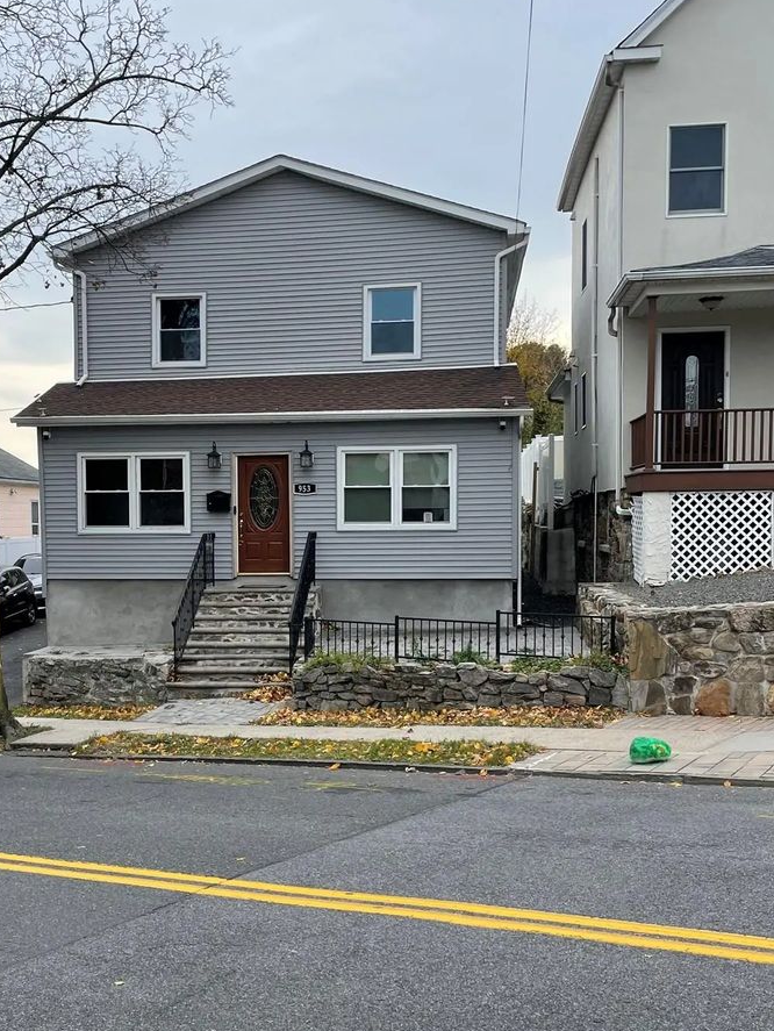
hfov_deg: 35.7
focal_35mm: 40
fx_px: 1192
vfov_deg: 46.6
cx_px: 273
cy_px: 592
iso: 32
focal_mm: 4.2
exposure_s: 1/807
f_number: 1.6
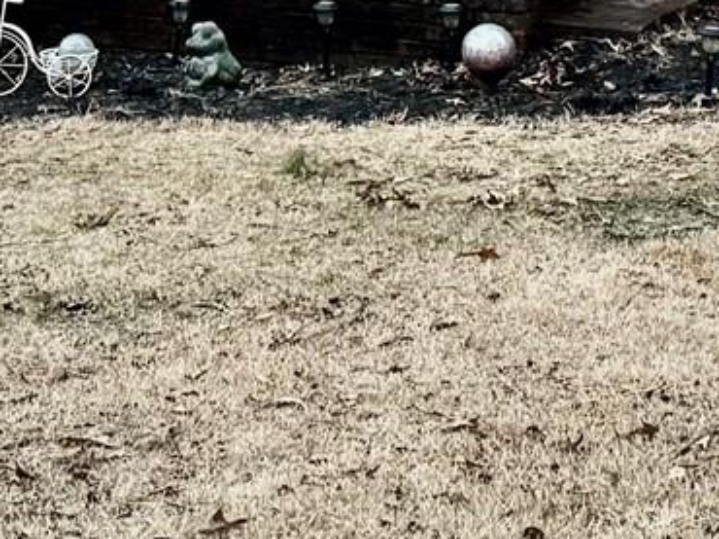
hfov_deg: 14.8
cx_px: 278
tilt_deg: -2.8
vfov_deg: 10.7
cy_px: -325
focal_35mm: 133
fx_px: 2761
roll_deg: -0.7
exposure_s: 1/60
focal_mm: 6.76
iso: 500
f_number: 1.78
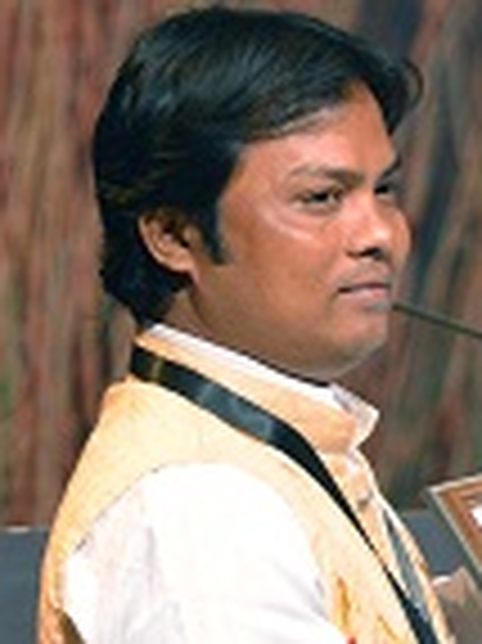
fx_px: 11565
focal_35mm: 622
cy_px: 412
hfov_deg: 2.4
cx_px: 1005
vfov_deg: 3.2
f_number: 4.5
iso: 4000
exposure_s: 1/200
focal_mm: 185
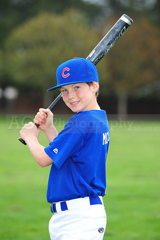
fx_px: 1335
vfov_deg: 10.3
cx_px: 80
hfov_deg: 6.9
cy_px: 120
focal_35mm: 200
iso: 400
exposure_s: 1/500
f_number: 5
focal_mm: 200
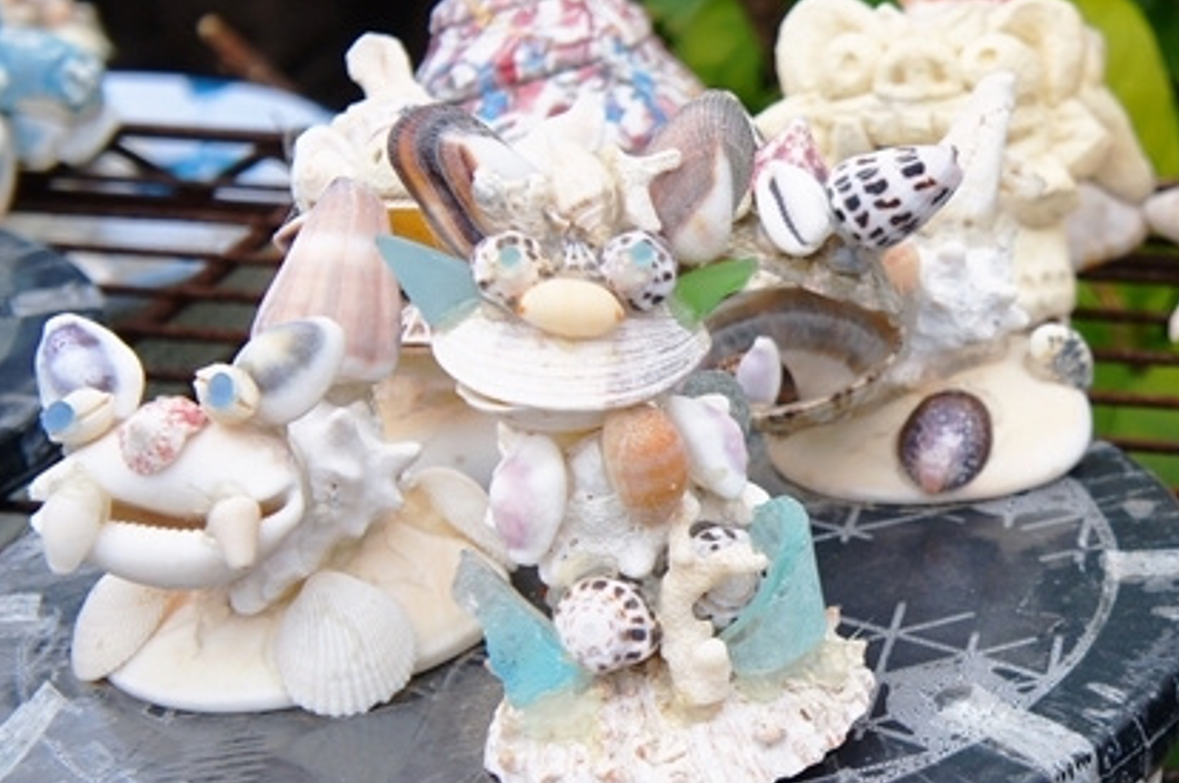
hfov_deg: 17.8
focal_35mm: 113
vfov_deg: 12.1
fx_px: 3695
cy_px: 429
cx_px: 1071
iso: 200
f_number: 5.6
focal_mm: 39
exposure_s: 1/250
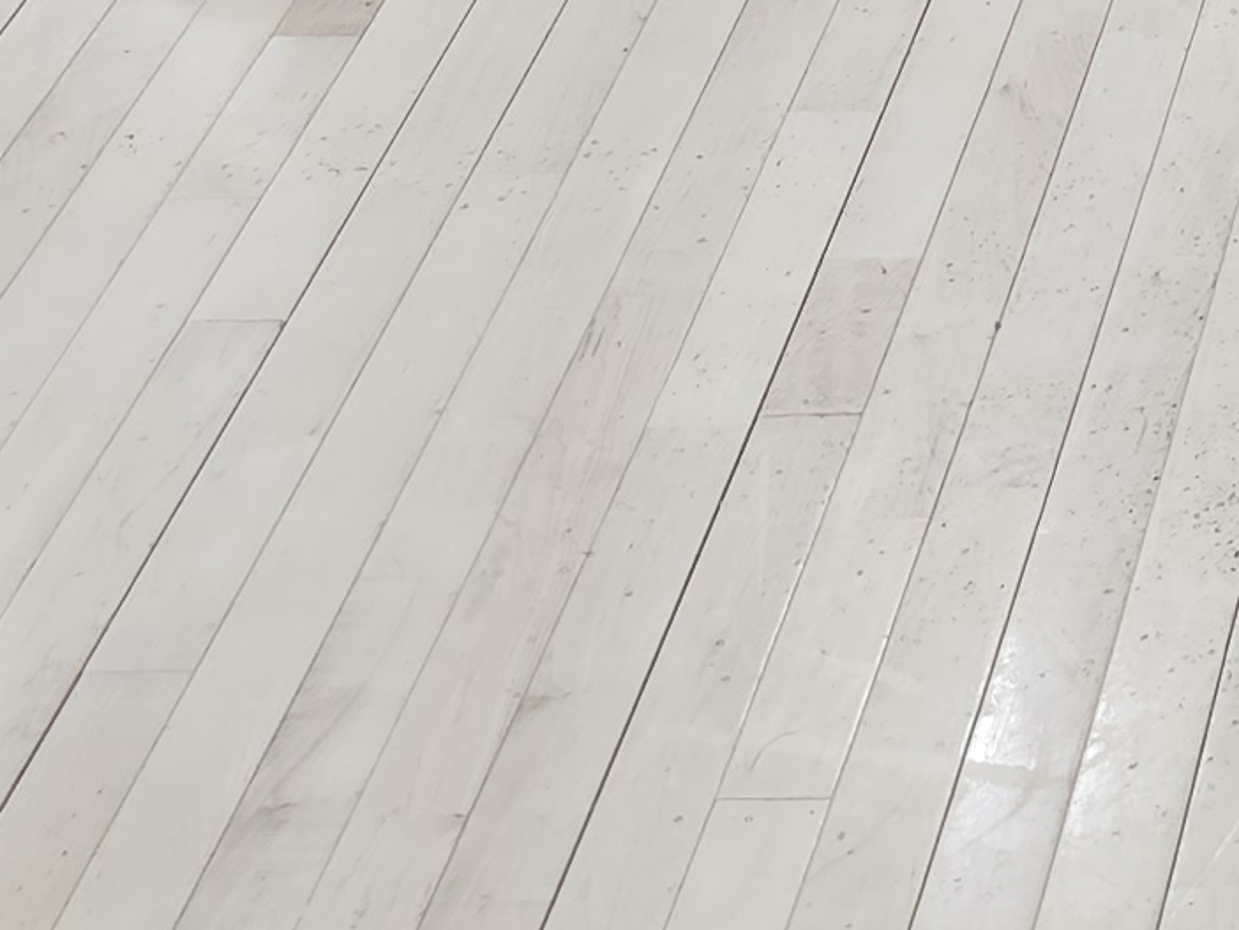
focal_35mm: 131
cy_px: -1641
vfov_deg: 9.4
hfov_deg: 14.0
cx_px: 1899
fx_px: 4690
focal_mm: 6.3
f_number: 1.7
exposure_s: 1/120
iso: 200
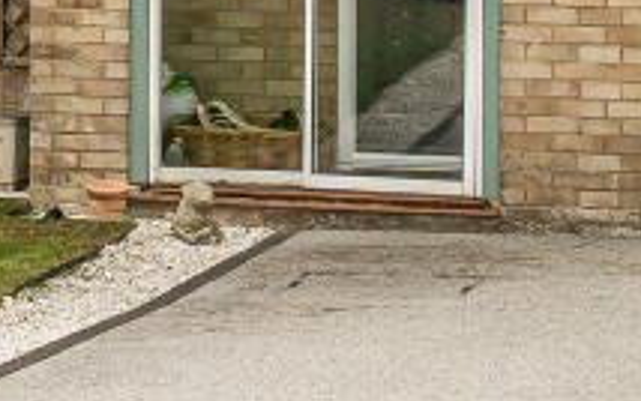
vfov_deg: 8.4
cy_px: -486
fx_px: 2552
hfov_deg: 14.3
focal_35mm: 146
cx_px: 216
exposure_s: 1/500
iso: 400
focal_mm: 20
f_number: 8
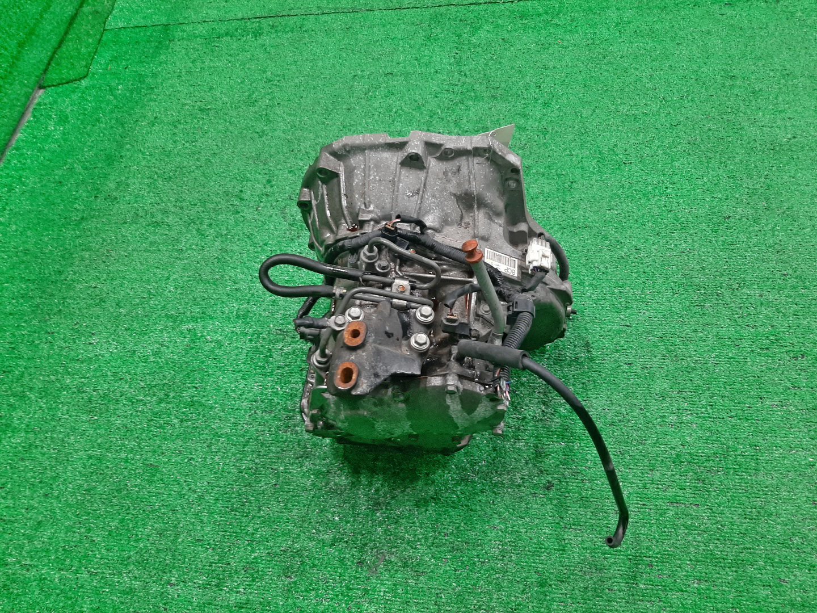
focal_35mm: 26
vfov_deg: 53.1
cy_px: 306
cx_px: 408
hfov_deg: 67.3
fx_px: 614
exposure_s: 1/50
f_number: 1.7
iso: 109
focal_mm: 3.93
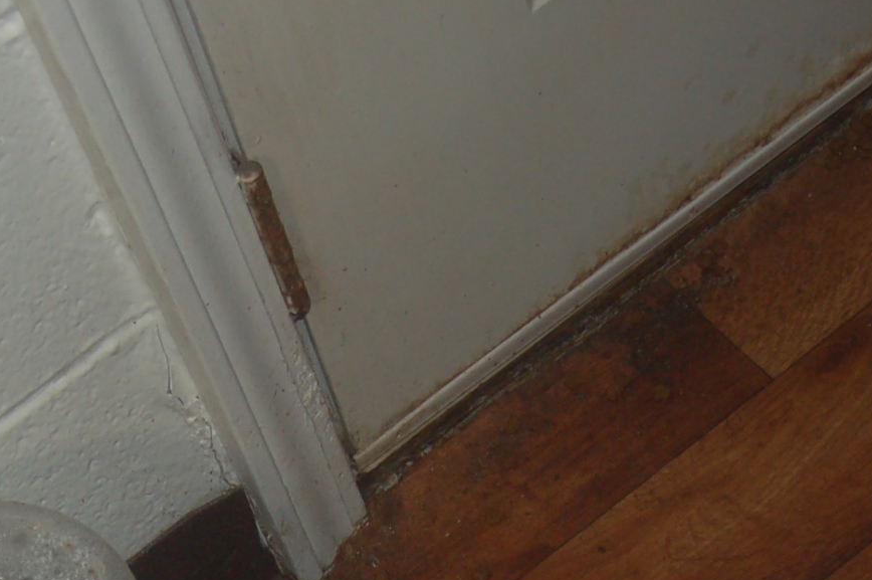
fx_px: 2517
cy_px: 932
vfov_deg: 12.4
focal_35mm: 104
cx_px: 284
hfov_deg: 19.6
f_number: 3.8
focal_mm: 20
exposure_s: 1/60
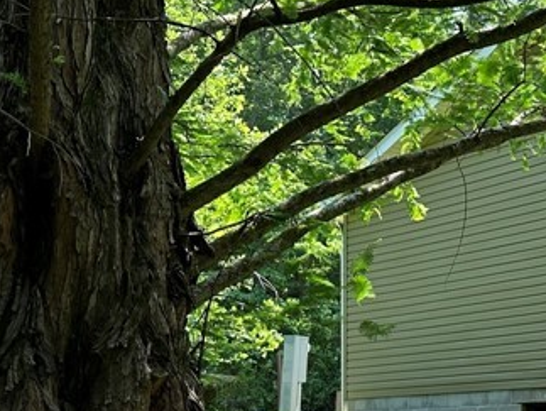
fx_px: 1200
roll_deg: +0.1
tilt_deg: +2.3
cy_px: 377
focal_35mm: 76
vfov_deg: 19.1
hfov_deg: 24.3
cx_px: 563
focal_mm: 6.86
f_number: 1.78
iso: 80
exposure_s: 1/816
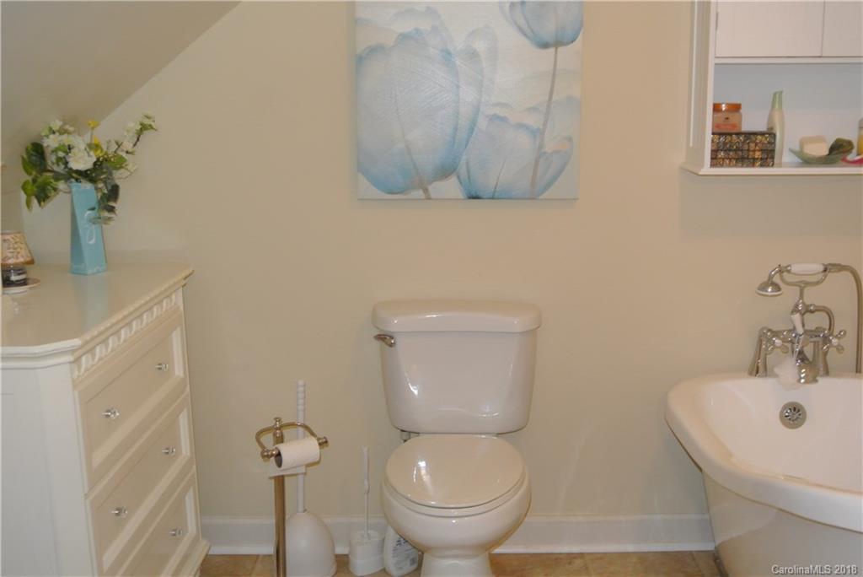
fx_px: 935
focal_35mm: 39
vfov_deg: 34.3
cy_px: 288
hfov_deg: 49.5
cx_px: 432
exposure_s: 1/60
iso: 800
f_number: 4
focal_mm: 14.5
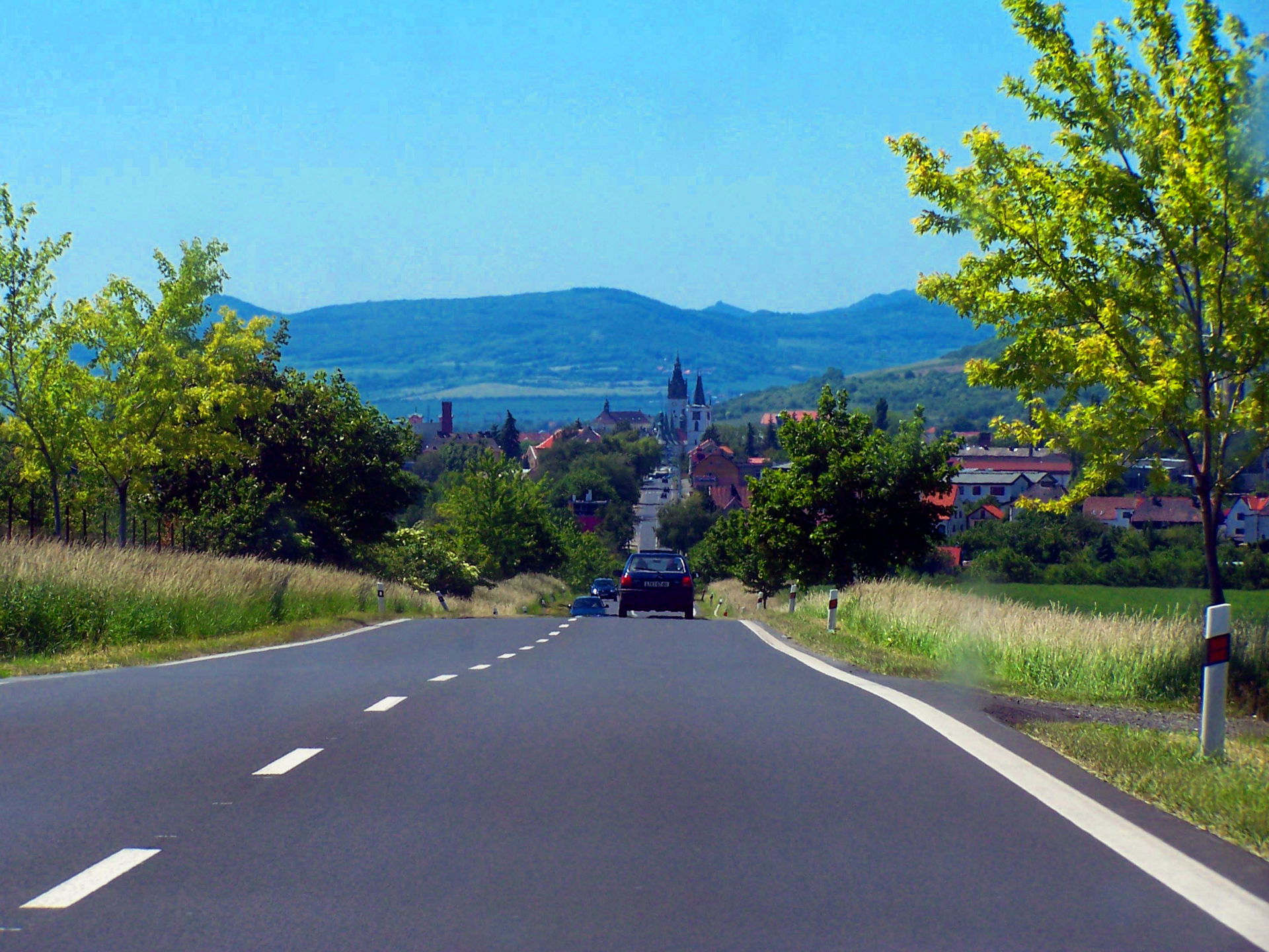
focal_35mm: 139
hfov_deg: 14.2
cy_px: 476
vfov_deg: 10.7
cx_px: 634
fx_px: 5096
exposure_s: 1/500
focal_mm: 23.1
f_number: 4.5
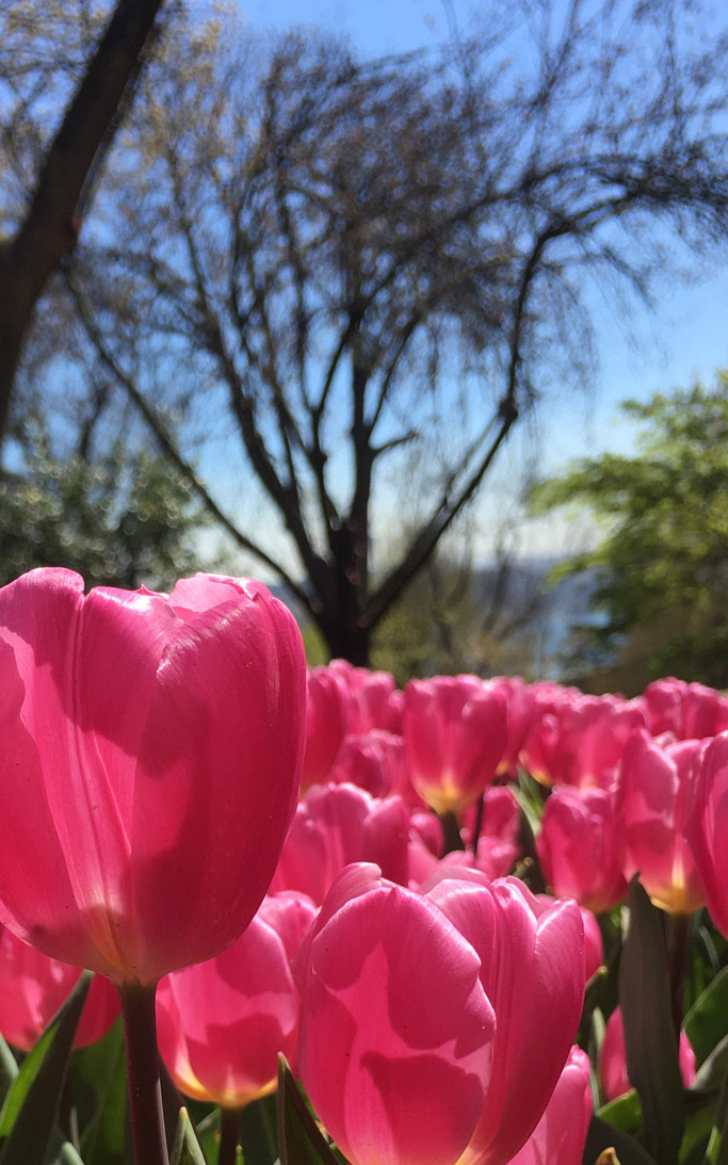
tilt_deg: -7.1
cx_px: 147
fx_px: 1429
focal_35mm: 45
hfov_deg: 28.0
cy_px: 779
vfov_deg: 43.7
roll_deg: +7.2
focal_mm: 4.15
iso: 25
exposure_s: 1/962
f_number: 2.2
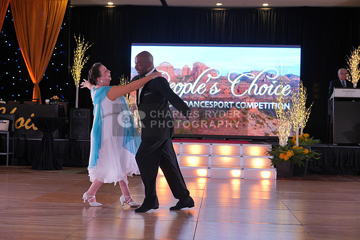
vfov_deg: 23.4
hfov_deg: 34.5
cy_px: 120
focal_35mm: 58
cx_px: 180
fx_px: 580
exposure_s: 1/400
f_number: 4
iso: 1250
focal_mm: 58
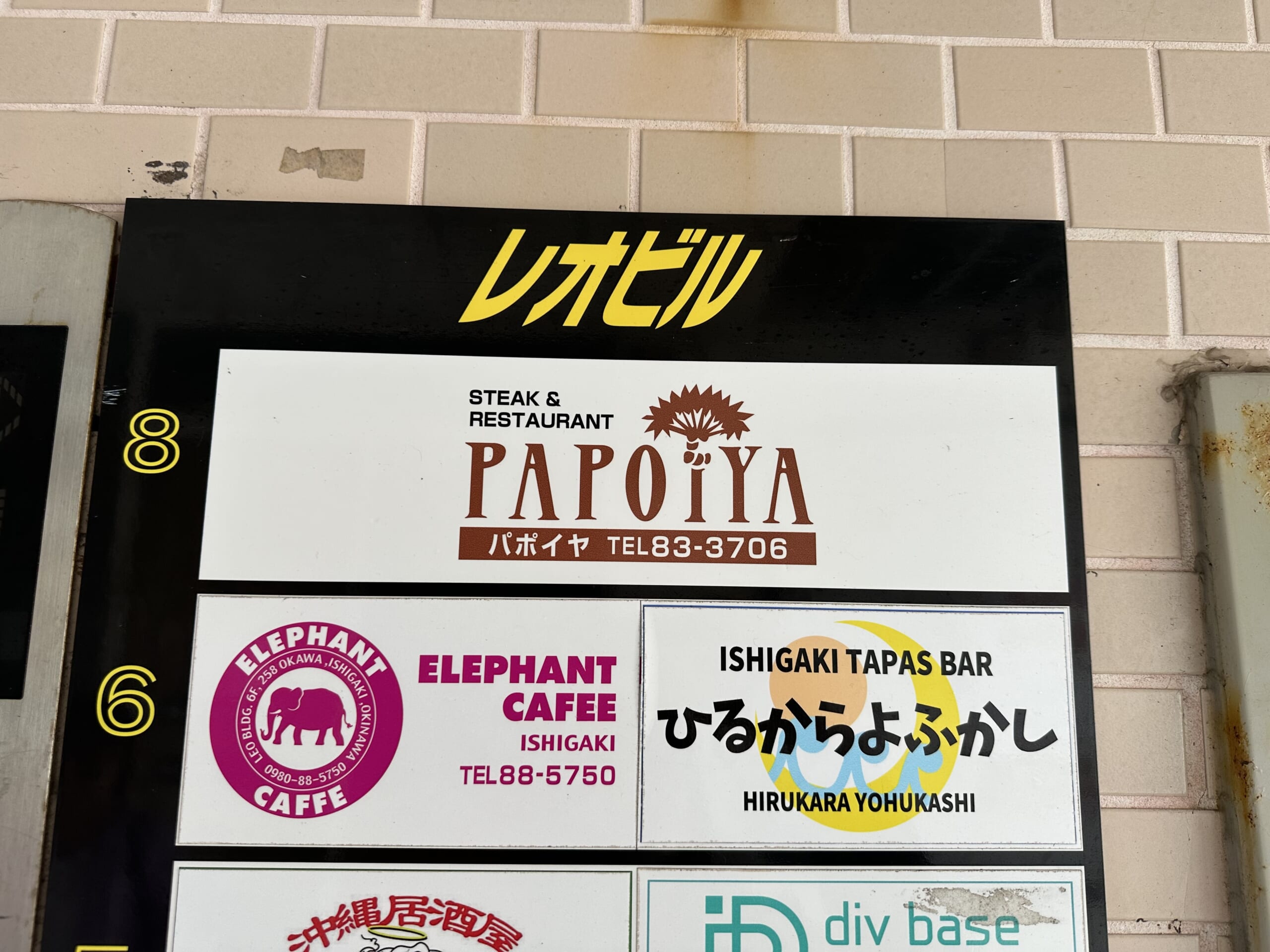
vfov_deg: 56.8
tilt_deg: +9.8
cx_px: 635
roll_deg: -0.8
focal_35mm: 24
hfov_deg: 71.6
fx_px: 881
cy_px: 476
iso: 100
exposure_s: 1/121
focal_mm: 6.86
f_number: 1.78
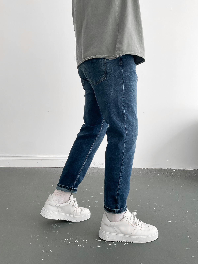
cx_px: 99
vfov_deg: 61.7
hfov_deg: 48.2
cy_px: 132
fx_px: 221
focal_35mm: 29
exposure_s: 1/120
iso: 32
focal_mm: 3
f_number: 1.8
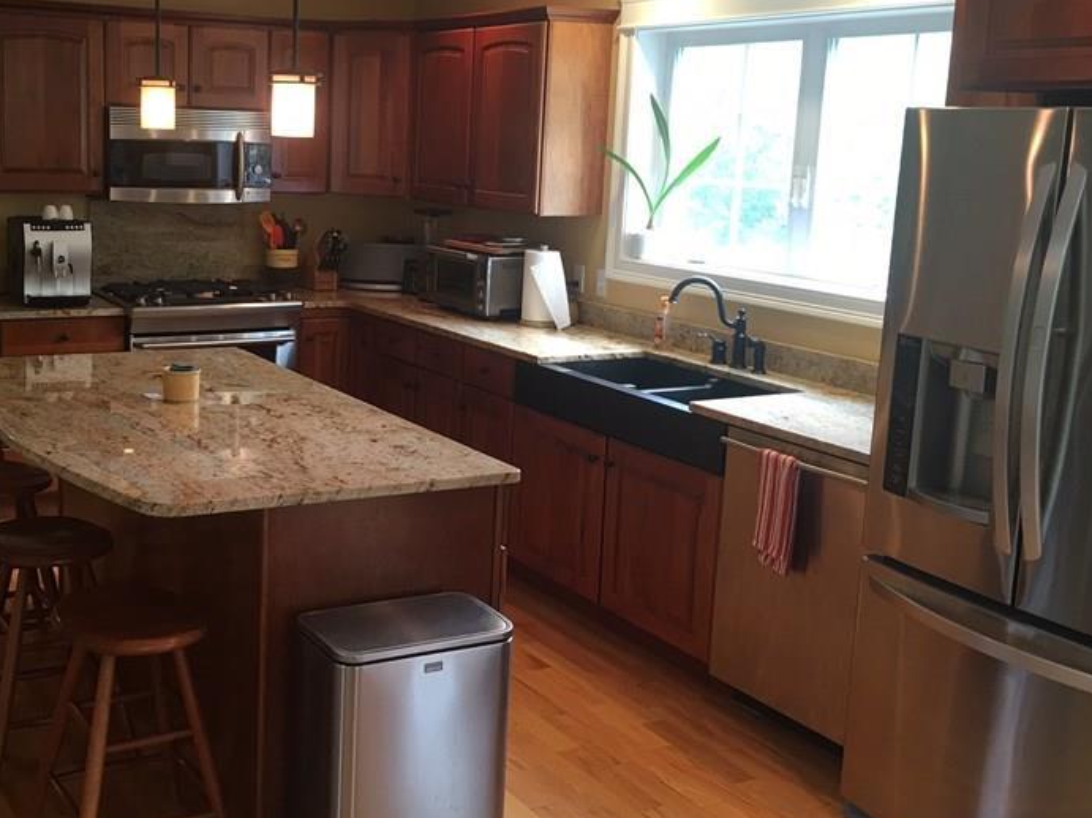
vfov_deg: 33.6
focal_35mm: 43
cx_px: 376
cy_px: 379
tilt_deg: -8.7
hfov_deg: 43.3
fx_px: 1356
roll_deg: -2.1
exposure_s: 1/15
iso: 25
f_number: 2.2
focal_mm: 4.15
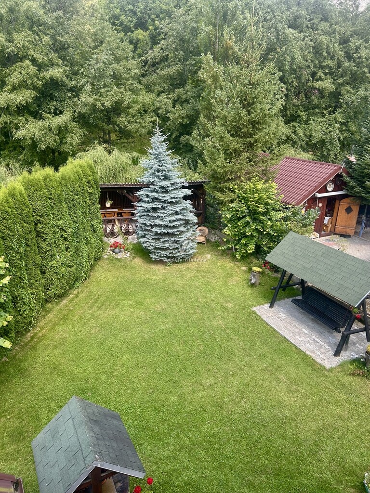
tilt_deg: -20.6
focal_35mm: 26
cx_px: 185
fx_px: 371
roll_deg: -0.6
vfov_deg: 67.3
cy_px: 246
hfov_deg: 53.1
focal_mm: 5.7
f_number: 1.5
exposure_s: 1/404
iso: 50
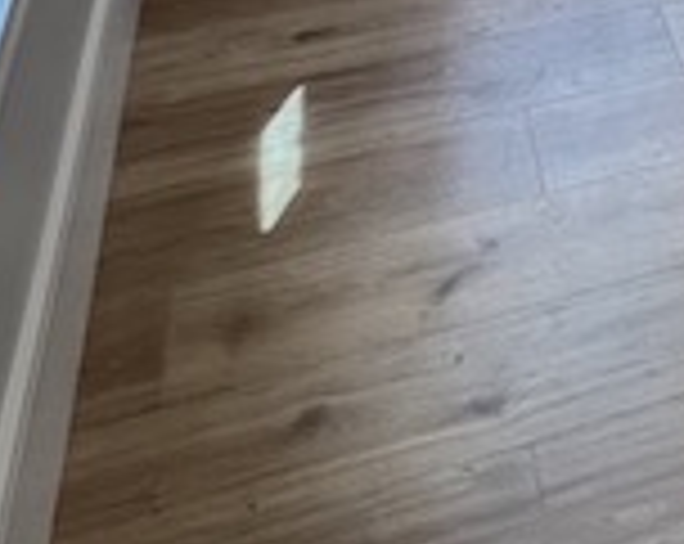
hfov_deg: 24.6
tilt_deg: -13.2
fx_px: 1354
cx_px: 896
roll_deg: -1.4
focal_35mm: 67
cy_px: -535
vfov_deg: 17.0
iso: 80
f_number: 1.8
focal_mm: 1.57
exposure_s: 1/99
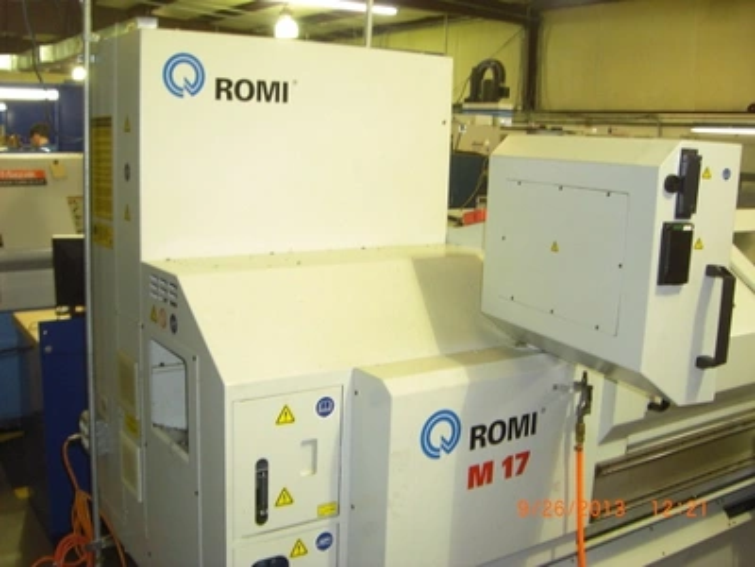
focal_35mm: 38
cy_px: 284
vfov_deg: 37.7
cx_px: 378
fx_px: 829
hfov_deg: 49.0
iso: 200
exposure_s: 1/60
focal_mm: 6.2
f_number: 2.7
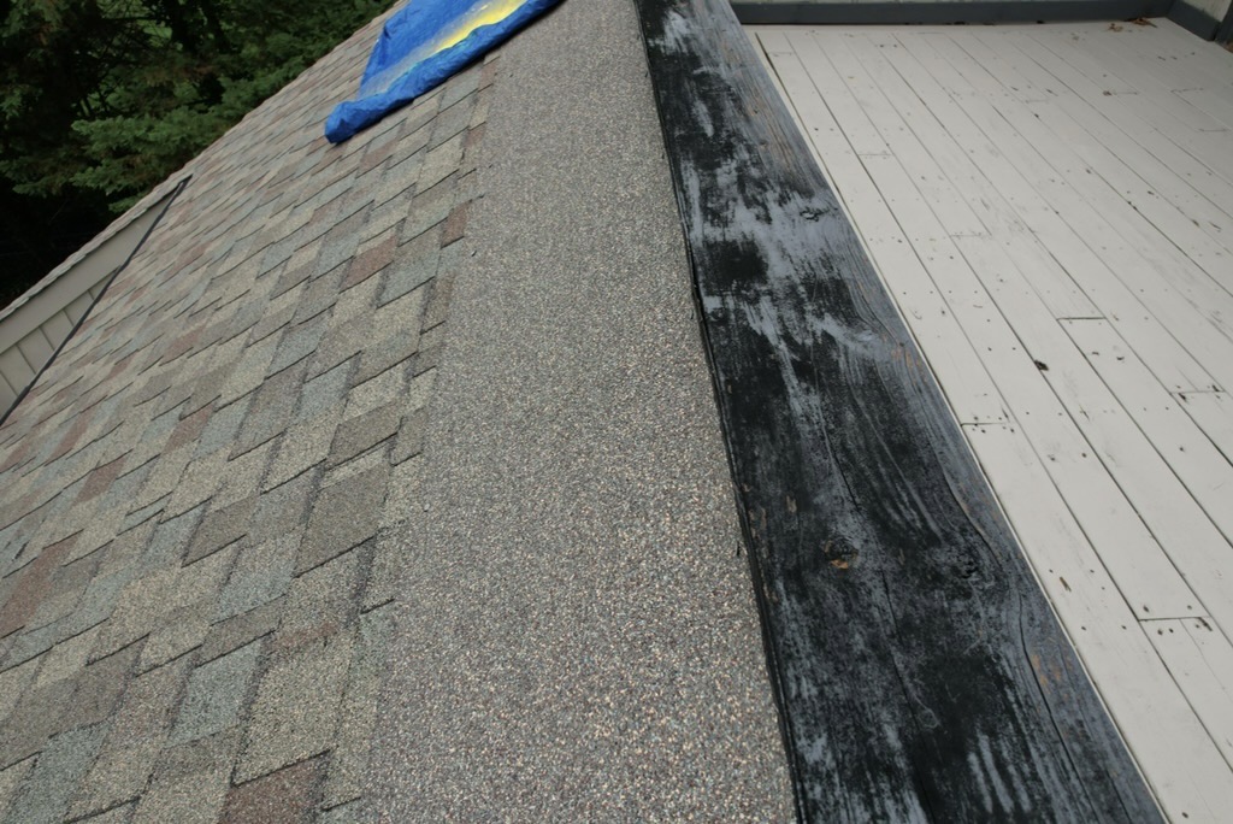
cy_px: 412
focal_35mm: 22
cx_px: 616
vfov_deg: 57.3
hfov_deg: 78.5
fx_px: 754
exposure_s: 1/640
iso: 100
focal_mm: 8.38
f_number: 2.8
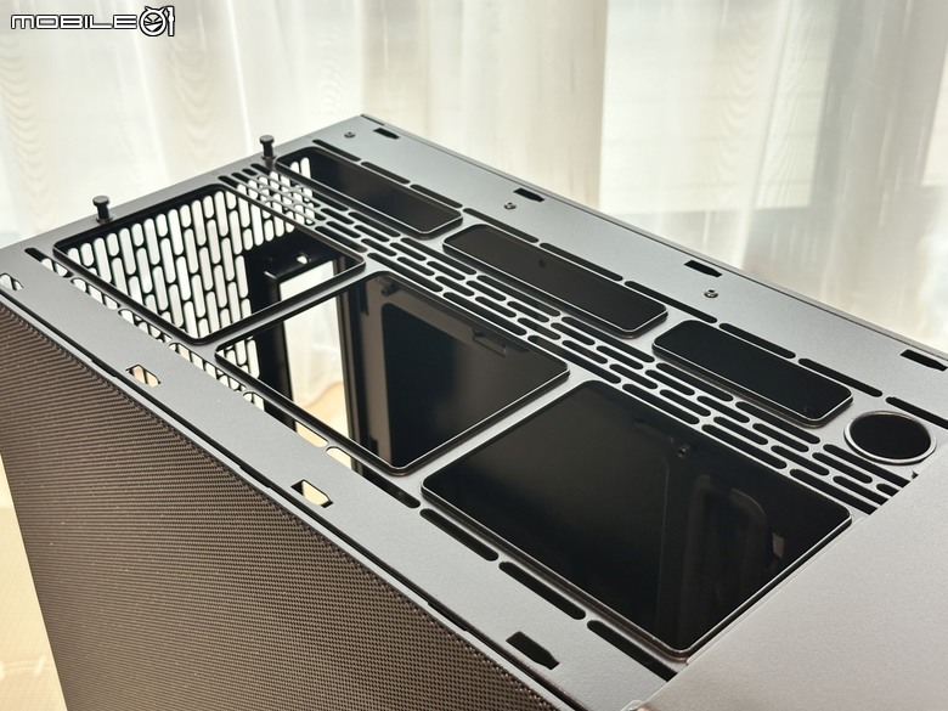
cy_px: 356
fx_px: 1315
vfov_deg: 30.3
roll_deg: +1.5
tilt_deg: -32.7
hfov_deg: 39.7
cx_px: 474
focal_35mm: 48
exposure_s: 1/60
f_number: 1.78
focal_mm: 6.86
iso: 160
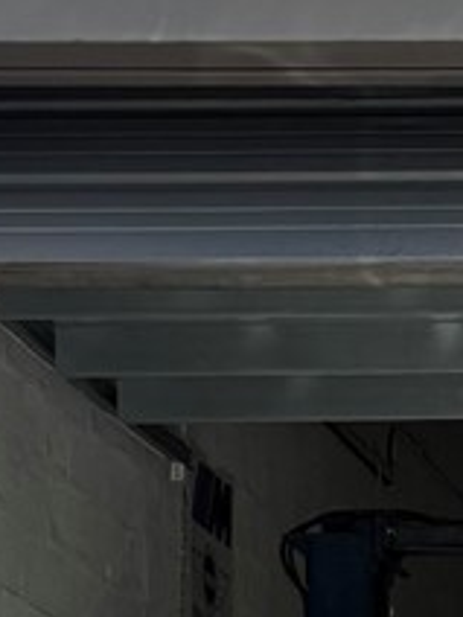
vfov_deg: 10.6
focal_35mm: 181
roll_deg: -0.9
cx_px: 844
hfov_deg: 7.9
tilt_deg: +4.4
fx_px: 3228
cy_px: 899
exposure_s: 1/2445
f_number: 1.78
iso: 80
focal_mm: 6.76
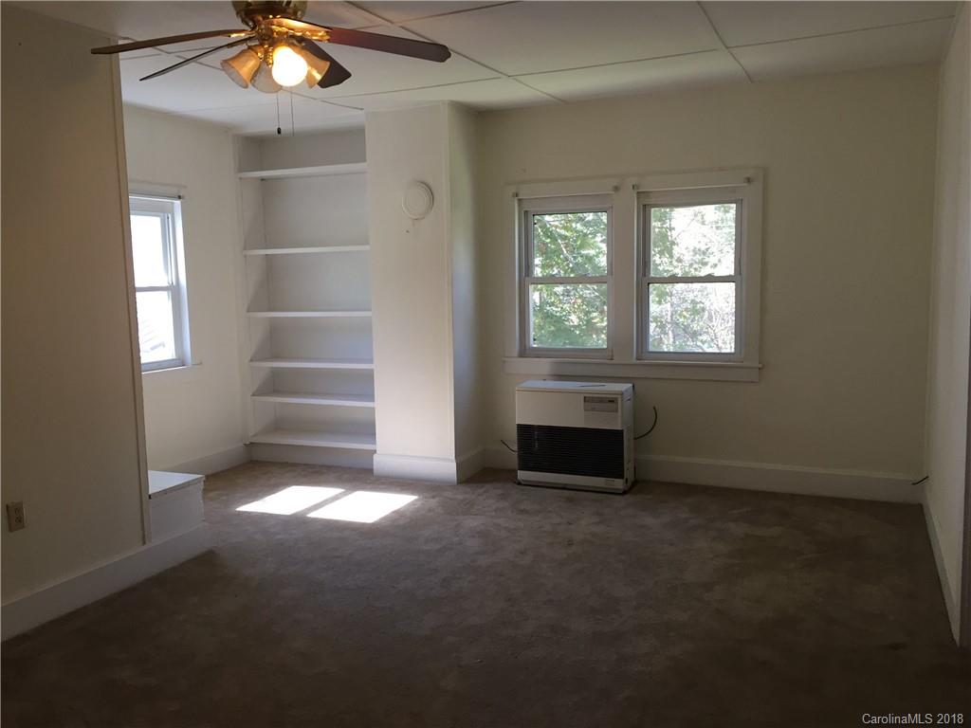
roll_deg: +1.3
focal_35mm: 29
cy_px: 364
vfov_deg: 48.2
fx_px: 813
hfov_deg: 61.7
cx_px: 486
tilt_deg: -7.0
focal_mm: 4.15
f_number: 2.2
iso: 40
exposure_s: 1/30
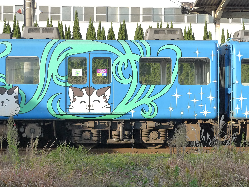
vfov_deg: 17.2
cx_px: 124
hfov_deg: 22.8
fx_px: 619
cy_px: 94
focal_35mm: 86
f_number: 3.2
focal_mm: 12.8
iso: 200
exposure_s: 1/500
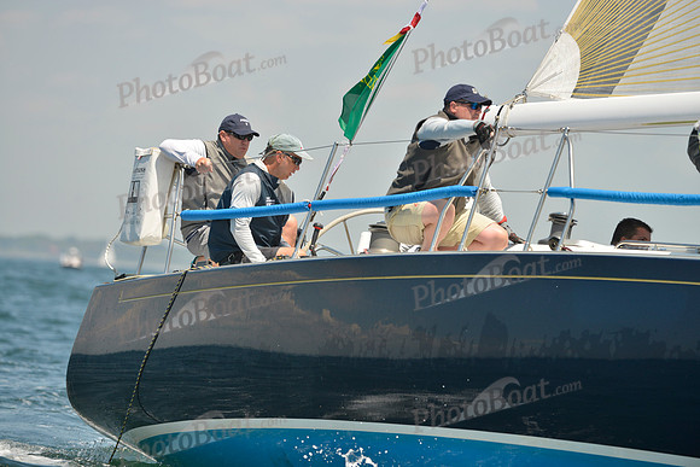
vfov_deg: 4.4
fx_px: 6029
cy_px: 234
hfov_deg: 6.6
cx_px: 350
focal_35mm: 310
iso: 280
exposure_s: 1/1250
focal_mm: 310
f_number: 5
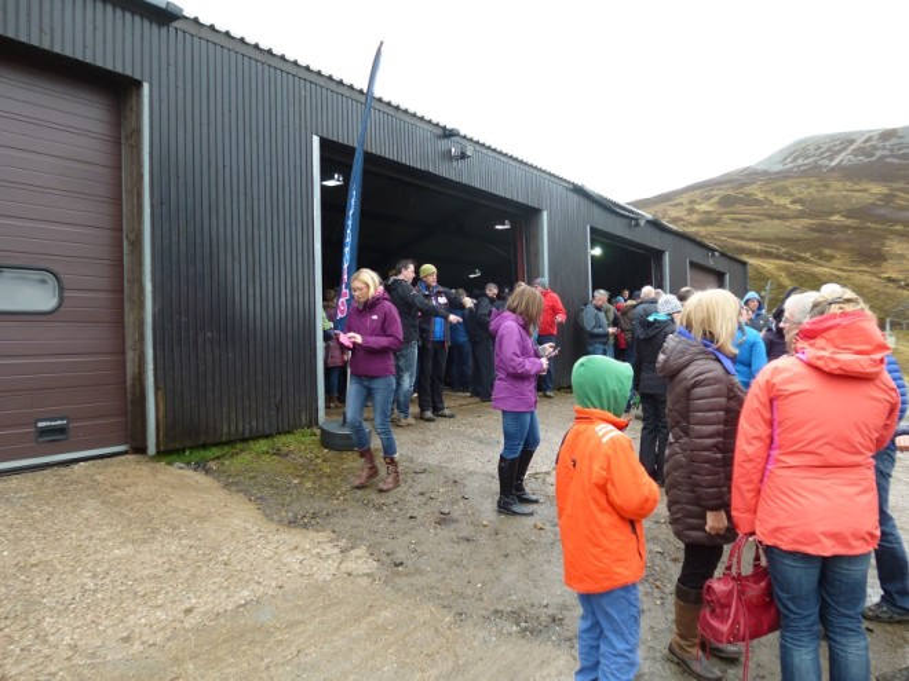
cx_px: 454
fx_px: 656
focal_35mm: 25
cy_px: 340
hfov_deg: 69.4
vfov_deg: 54.9
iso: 100
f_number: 2.8
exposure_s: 1/80
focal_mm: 4.3
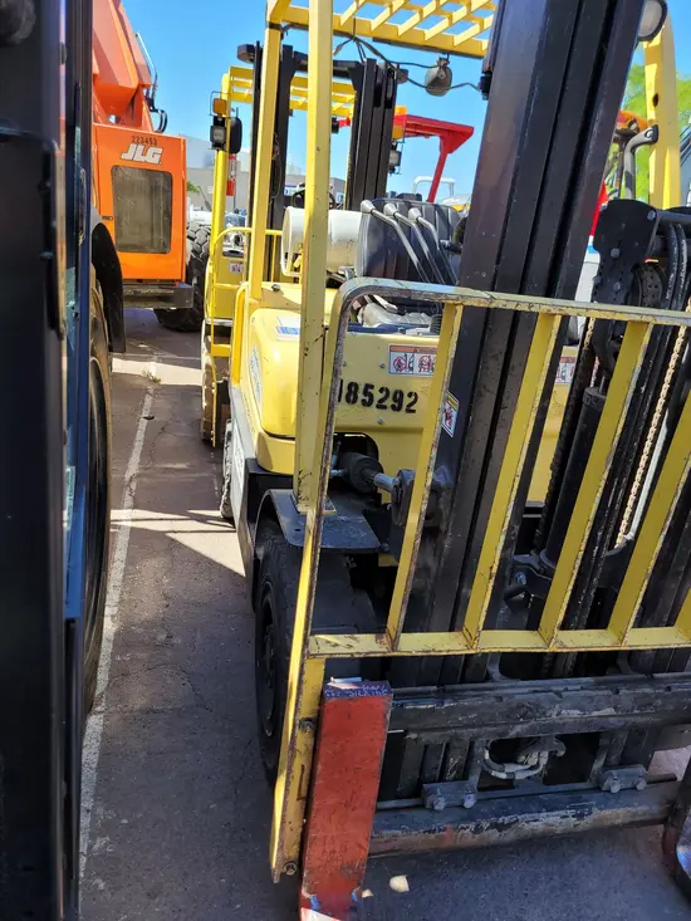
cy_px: 460
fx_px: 692
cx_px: 346
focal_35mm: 26
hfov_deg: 53.1
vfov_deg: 67.3
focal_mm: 5.4
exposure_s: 1/609
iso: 40
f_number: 1.8
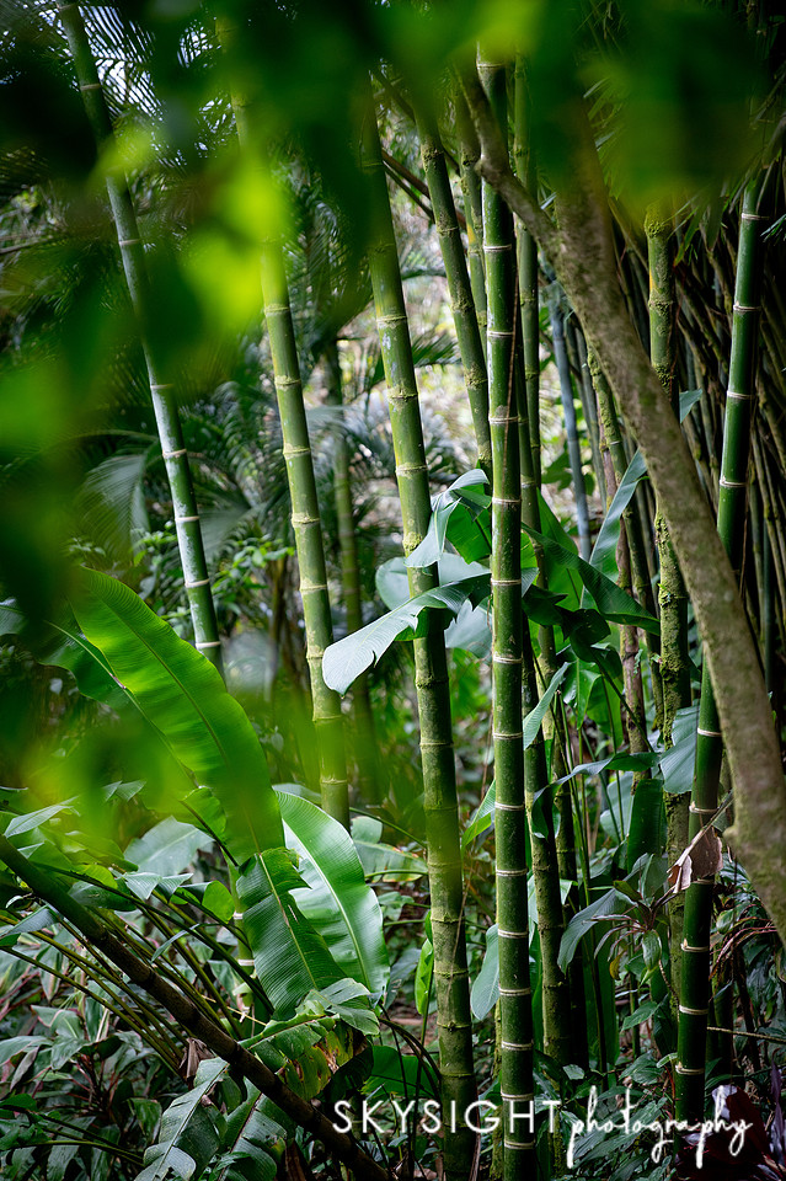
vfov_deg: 11.8
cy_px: 590
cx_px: 393
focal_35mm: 175
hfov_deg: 7.8
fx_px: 5737
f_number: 2.8
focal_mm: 175
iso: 800
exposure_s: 1/400
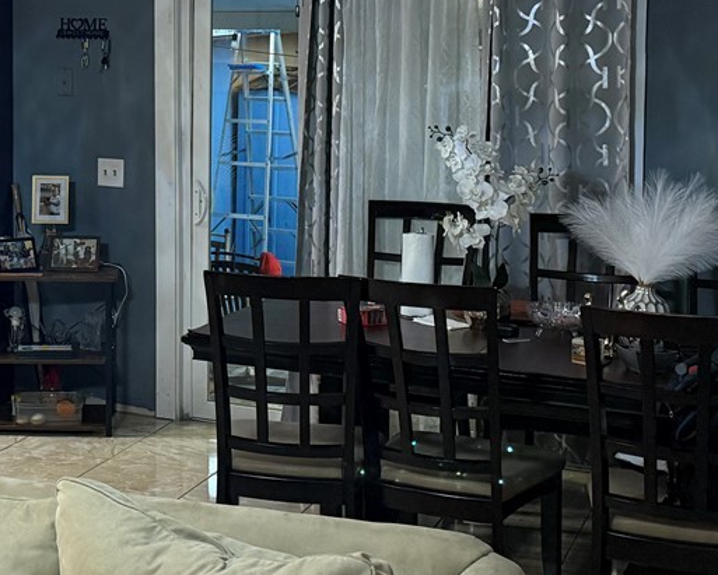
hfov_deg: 25.2
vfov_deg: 20.8
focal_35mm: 73
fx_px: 1552
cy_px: 132
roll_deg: -0.6
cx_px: 66
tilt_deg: -3.6
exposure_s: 1/60
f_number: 1.78
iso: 320
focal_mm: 6.76
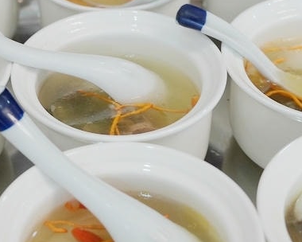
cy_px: 67
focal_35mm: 83
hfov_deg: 22.7
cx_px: 68
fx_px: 742
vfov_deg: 18.4
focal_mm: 28
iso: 800
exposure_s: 1/60
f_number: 4
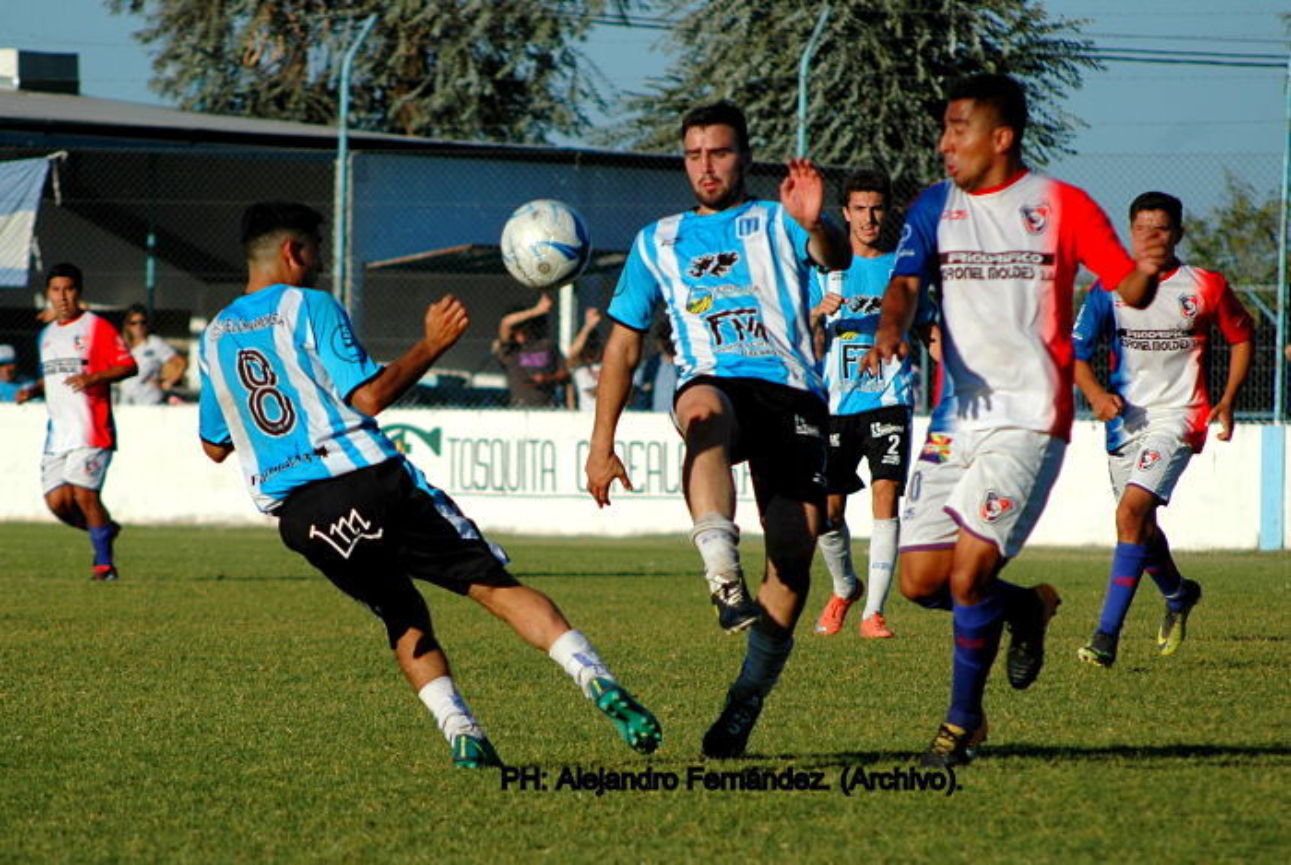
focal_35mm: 285
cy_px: 432
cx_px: 646
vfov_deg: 4.8
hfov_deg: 7.2
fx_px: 10235
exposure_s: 1/1600
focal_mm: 190
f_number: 5.3
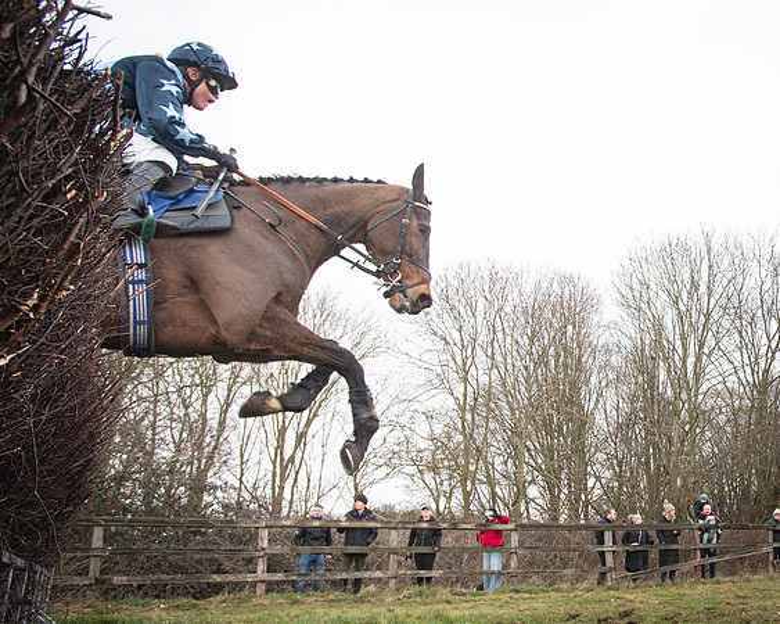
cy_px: 363
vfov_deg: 42.0
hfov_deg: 46.2
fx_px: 808
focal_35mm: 35
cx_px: 711
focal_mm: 20
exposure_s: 1/1600
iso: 2000
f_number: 6.3
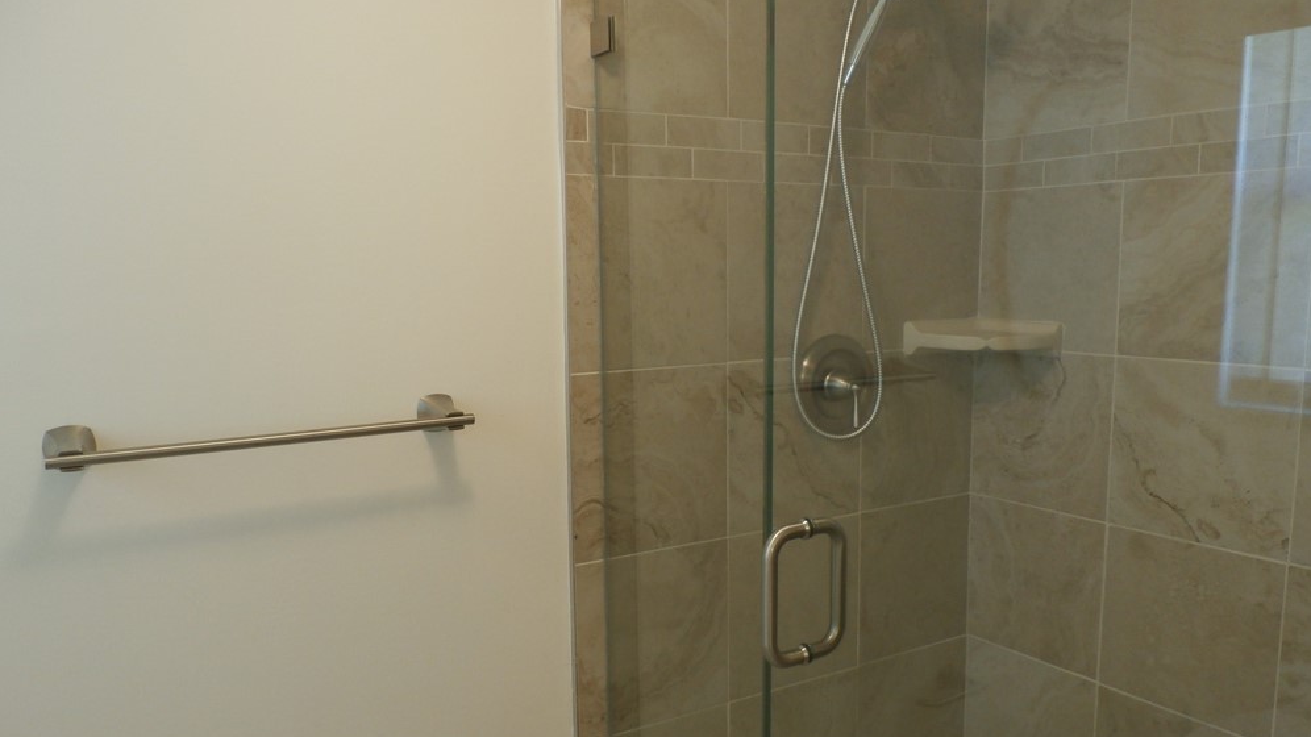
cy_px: 392
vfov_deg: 41.5
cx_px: 652
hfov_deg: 67.9
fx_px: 973
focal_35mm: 28
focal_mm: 4.5
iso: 200
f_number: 3
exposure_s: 1/40
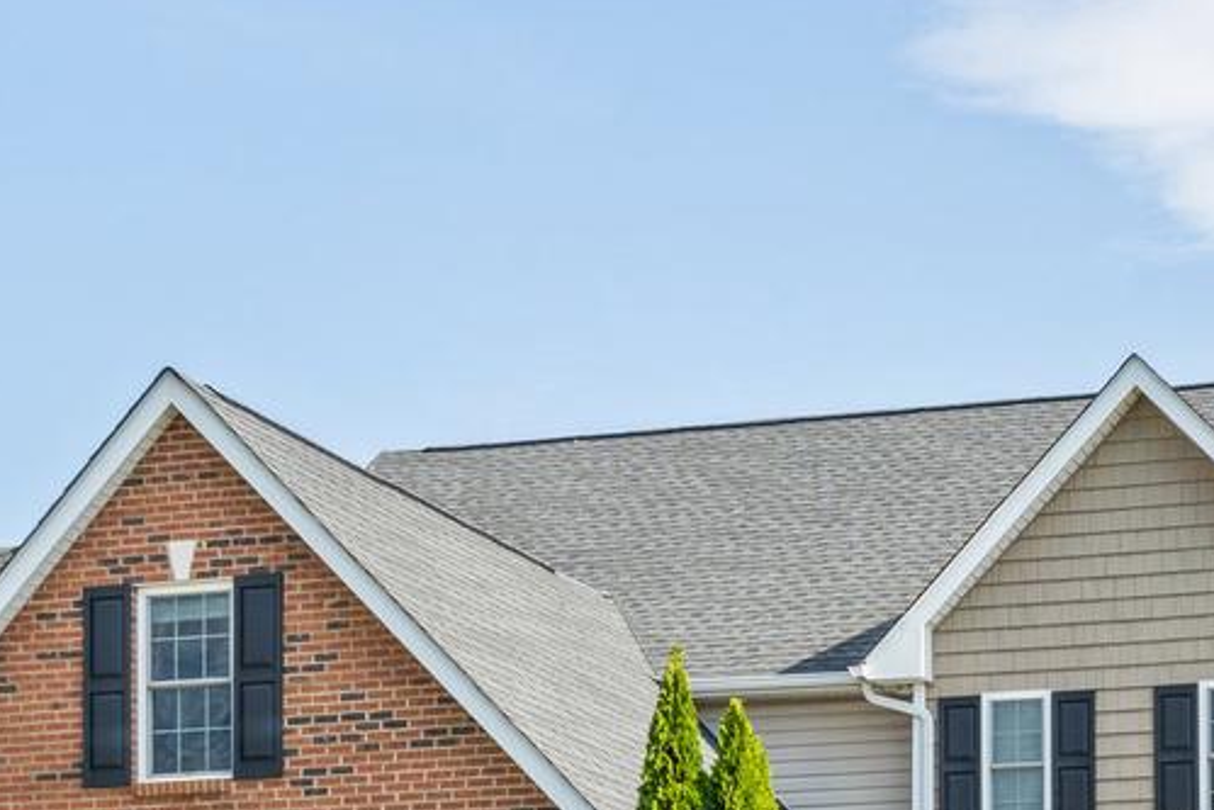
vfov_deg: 13.3
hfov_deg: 20.1
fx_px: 3407
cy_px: 905
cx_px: 886
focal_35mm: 101
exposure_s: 1/200
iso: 250
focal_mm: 35
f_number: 13
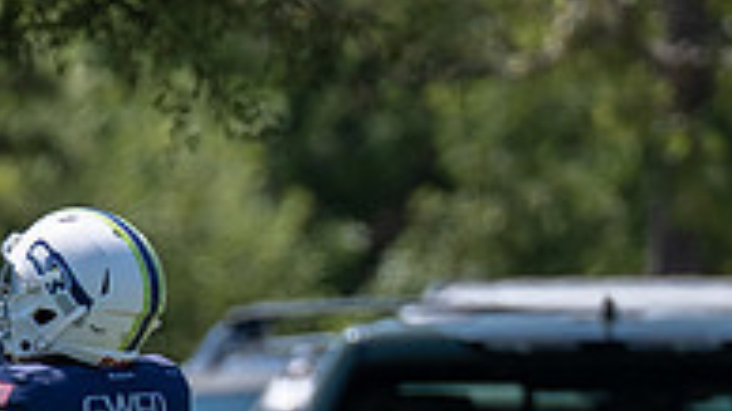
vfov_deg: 0.8
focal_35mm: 1587
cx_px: 190
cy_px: 718
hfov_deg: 1.4
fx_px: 30795
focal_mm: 200
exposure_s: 1/1600
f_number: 2.8
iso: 100
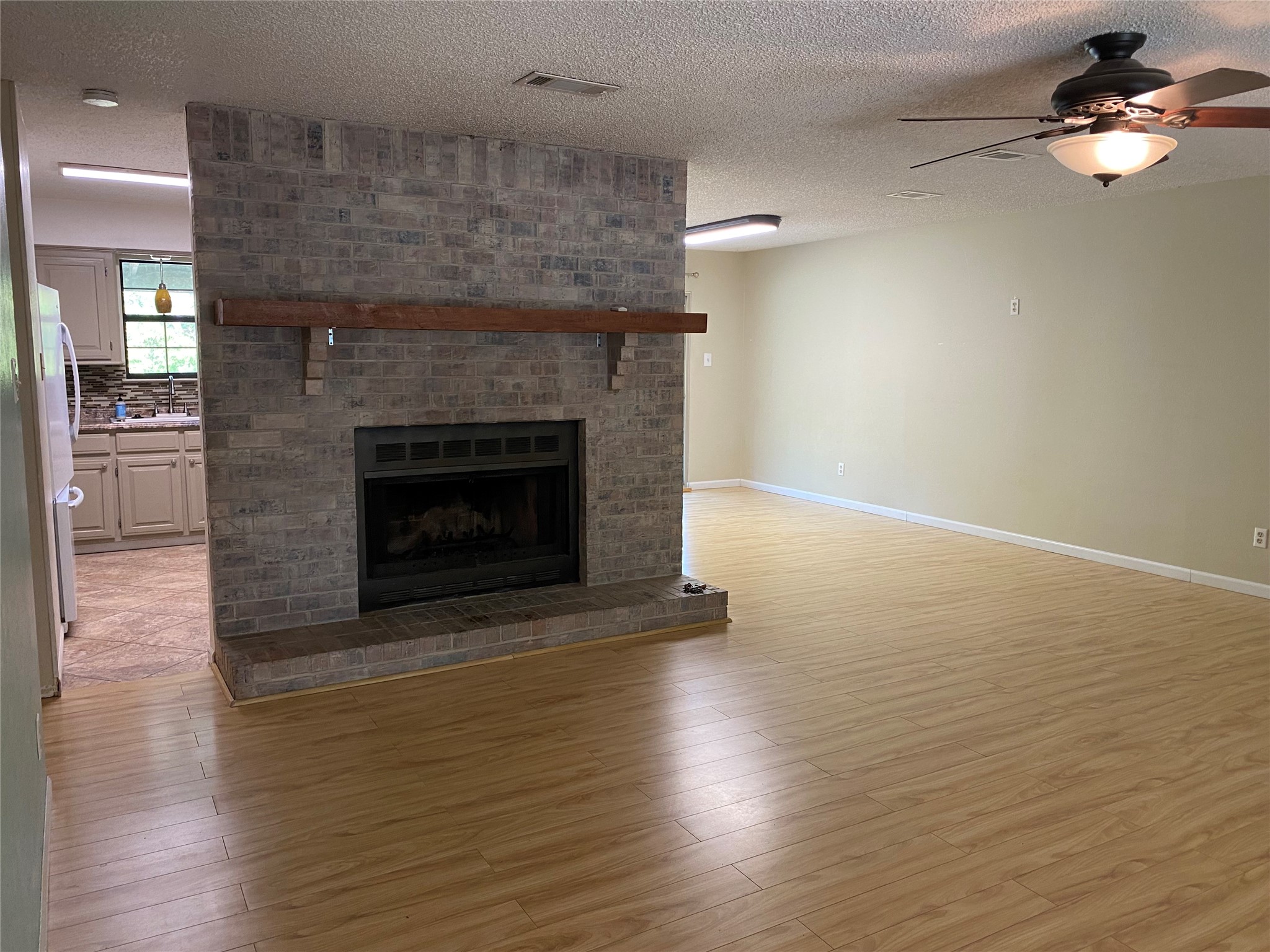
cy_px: 476
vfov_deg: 53.1
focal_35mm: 26
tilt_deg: -6.8
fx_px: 954
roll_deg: -0.1
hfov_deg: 67.3
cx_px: 635
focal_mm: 4.25
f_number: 1.8
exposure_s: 1/60
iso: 125
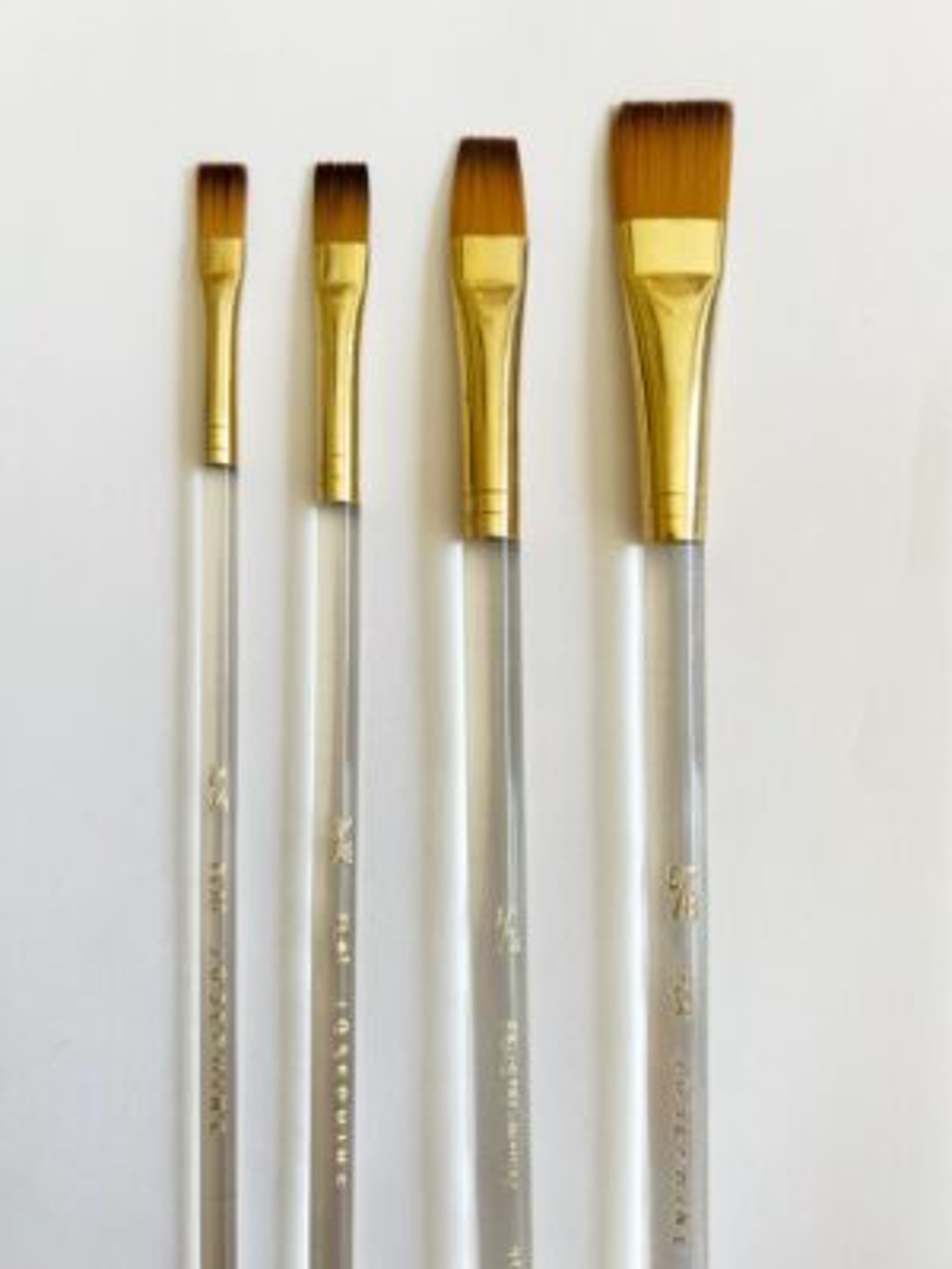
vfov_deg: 67.3
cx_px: 476
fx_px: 953
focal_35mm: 26
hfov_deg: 53.1
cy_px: 634
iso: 50
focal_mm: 5.7
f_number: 1.5
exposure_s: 1/380
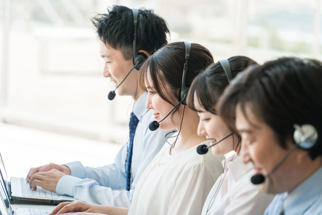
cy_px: 108
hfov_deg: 10.3
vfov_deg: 6.9
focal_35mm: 200
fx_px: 1789
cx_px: 161
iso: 160
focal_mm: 200
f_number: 5.6
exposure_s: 1/200
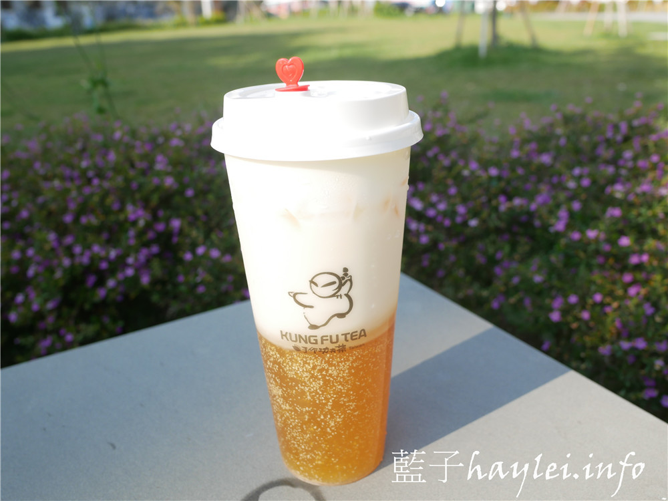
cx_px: 334
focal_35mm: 30
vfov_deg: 46.8
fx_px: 579
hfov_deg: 60.0
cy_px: 250
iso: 200
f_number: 4
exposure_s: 1/500
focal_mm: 15
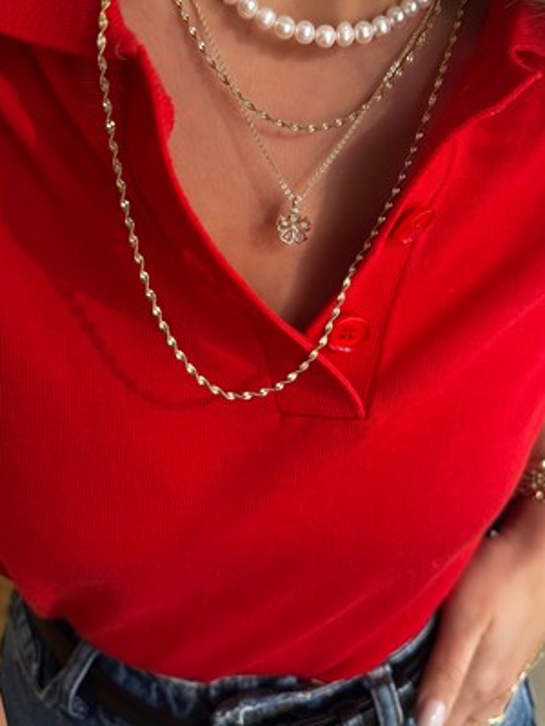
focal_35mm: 32
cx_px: 300
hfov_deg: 44.1
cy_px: 282
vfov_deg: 56.3
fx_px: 672
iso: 80
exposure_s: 1/120
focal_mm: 6.76
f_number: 1.8
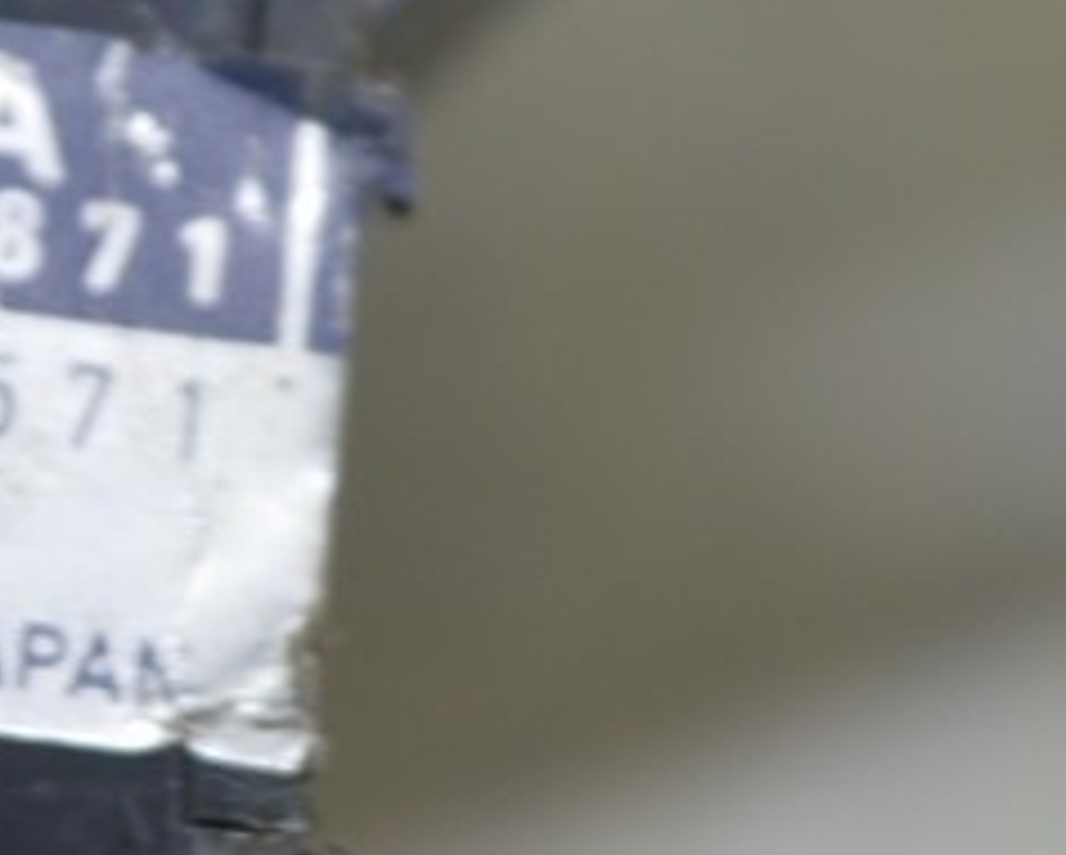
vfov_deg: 4.6
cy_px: 97
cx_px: -247
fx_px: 10547
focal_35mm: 334
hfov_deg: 5.8
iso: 400
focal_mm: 55
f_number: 5.6
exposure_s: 1/20
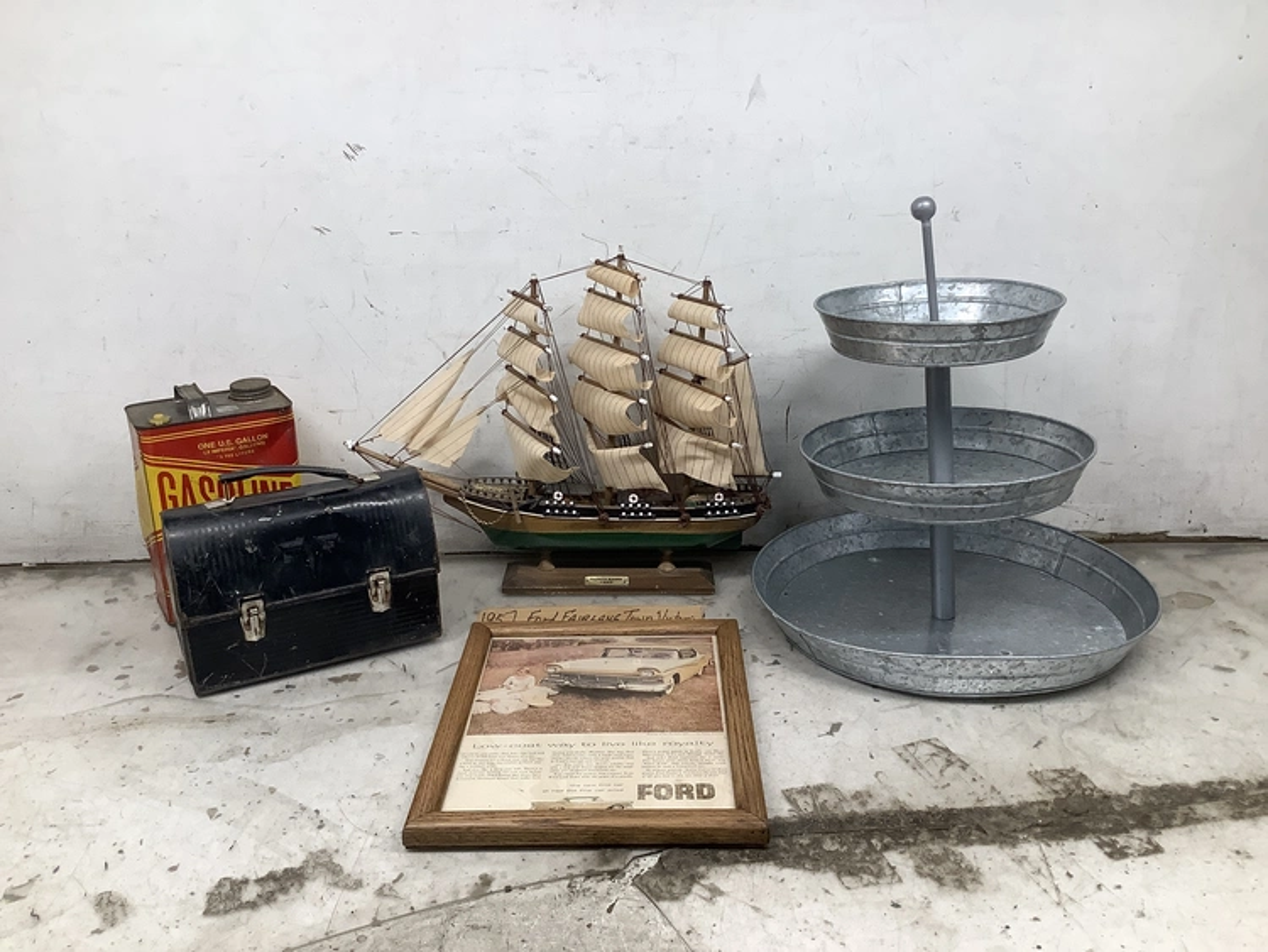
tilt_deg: -19.8
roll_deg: +0.1
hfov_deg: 58.3
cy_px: 476
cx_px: 634
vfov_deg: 45.5
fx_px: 1136
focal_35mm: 31
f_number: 2.4
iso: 80
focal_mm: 3.3
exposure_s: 1/120
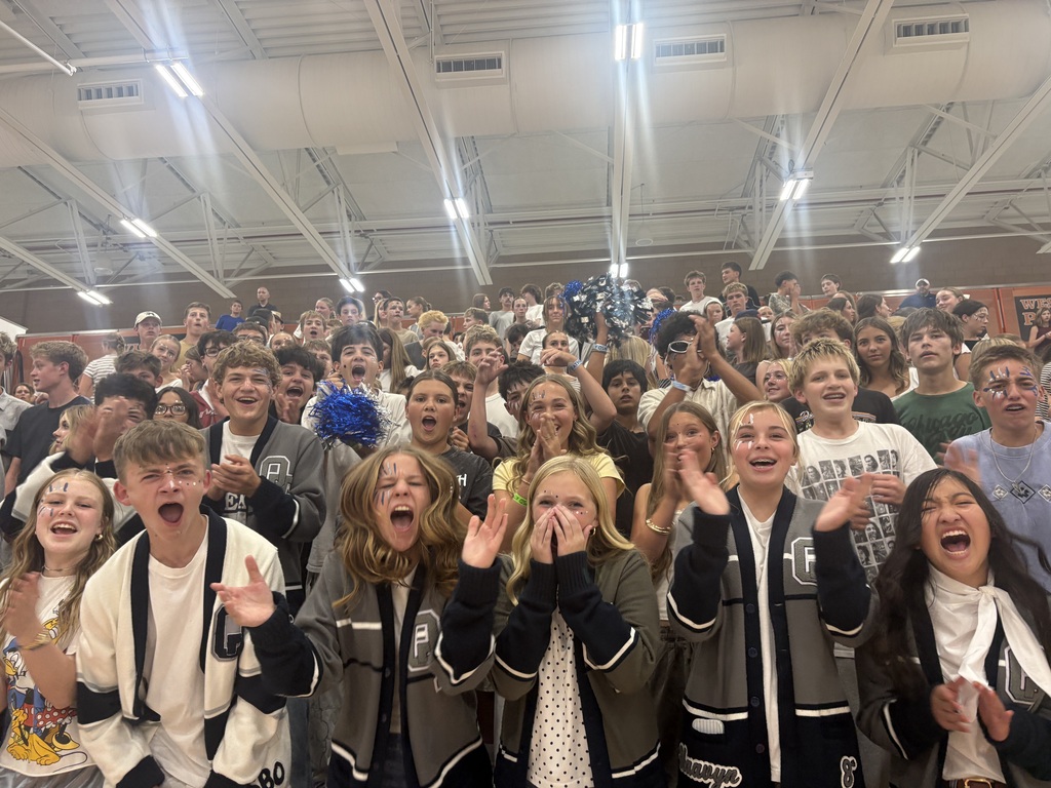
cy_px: 394
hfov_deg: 67.3
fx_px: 789
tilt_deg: +14.9
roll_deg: +2.2
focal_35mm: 26
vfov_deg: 53.1
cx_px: 526
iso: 125
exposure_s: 1/126
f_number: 1.6
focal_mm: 5.96
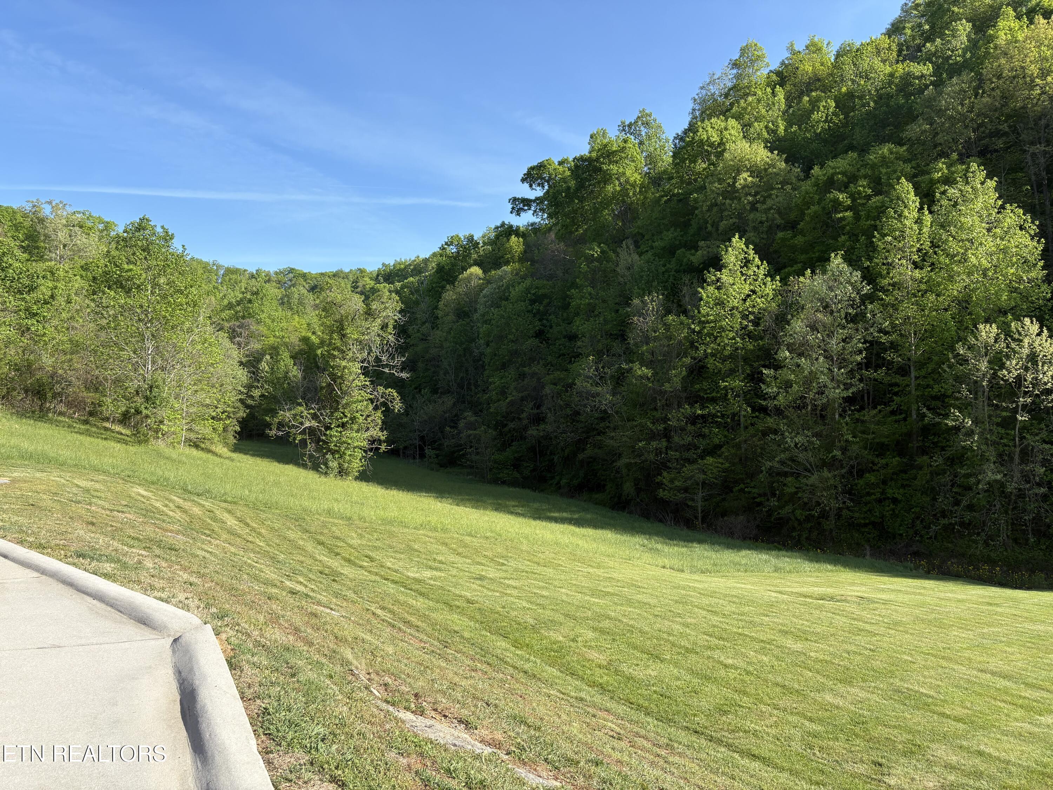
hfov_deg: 67.3
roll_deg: +1.5
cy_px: 395
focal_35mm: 26
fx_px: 791
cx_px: 526
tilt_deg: +1.3
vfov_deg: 53.1
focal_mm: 5.96
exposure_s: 1/1667
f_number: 1.6
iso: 50
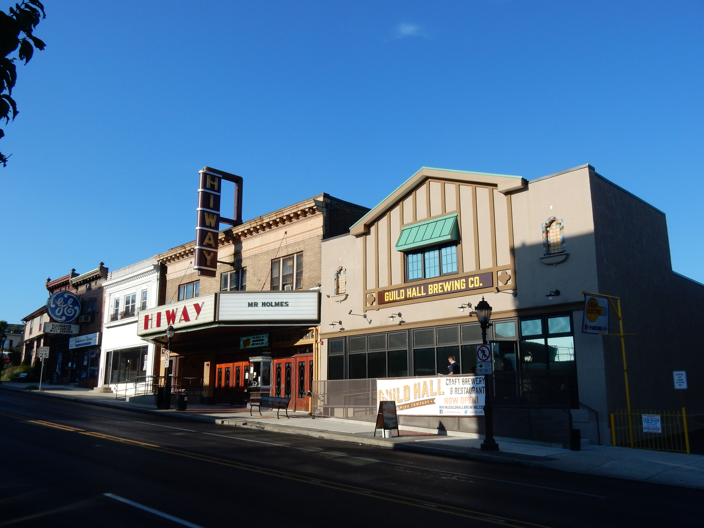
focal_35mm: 30
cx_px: 352
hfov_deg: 60.0
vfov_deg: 46.8
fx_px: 610
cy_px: 264
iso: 125
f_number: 4
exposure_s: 1/1250
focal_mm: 5.4
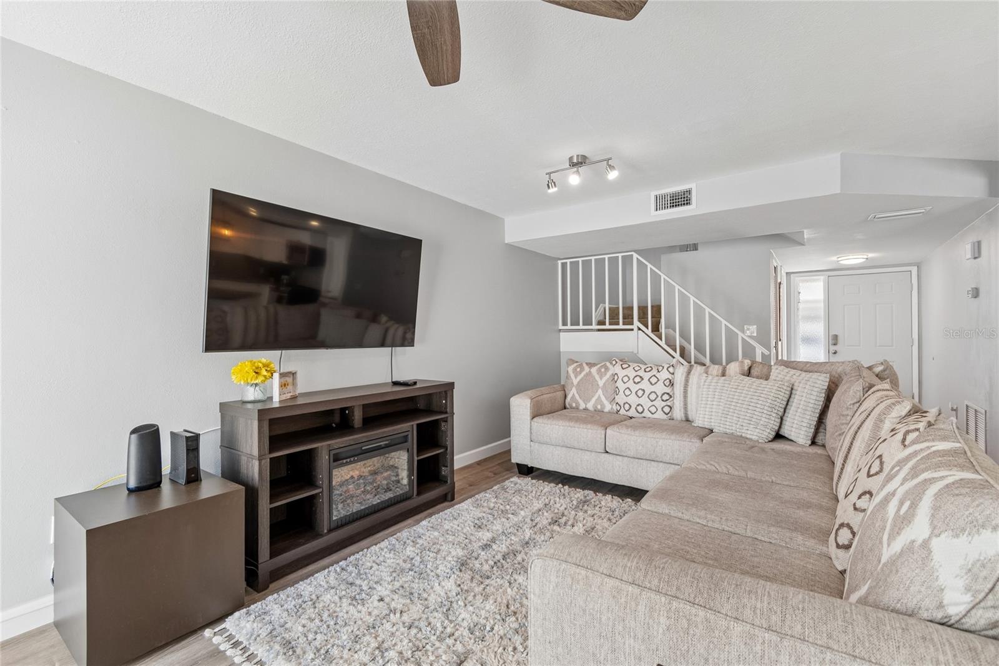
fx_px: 416
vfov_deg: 77.3
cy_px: 333
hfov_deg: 100.4
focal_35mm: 15
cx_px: 500
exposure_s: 1/13
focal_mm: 10
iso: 100
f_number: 5.6
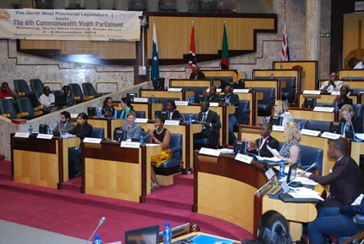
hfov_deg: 39.5
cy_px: 123
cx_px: 178
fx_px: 506
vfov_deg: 27.1
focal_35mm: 50
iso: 1100
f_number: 4.8
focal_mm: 32
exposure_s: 1/60
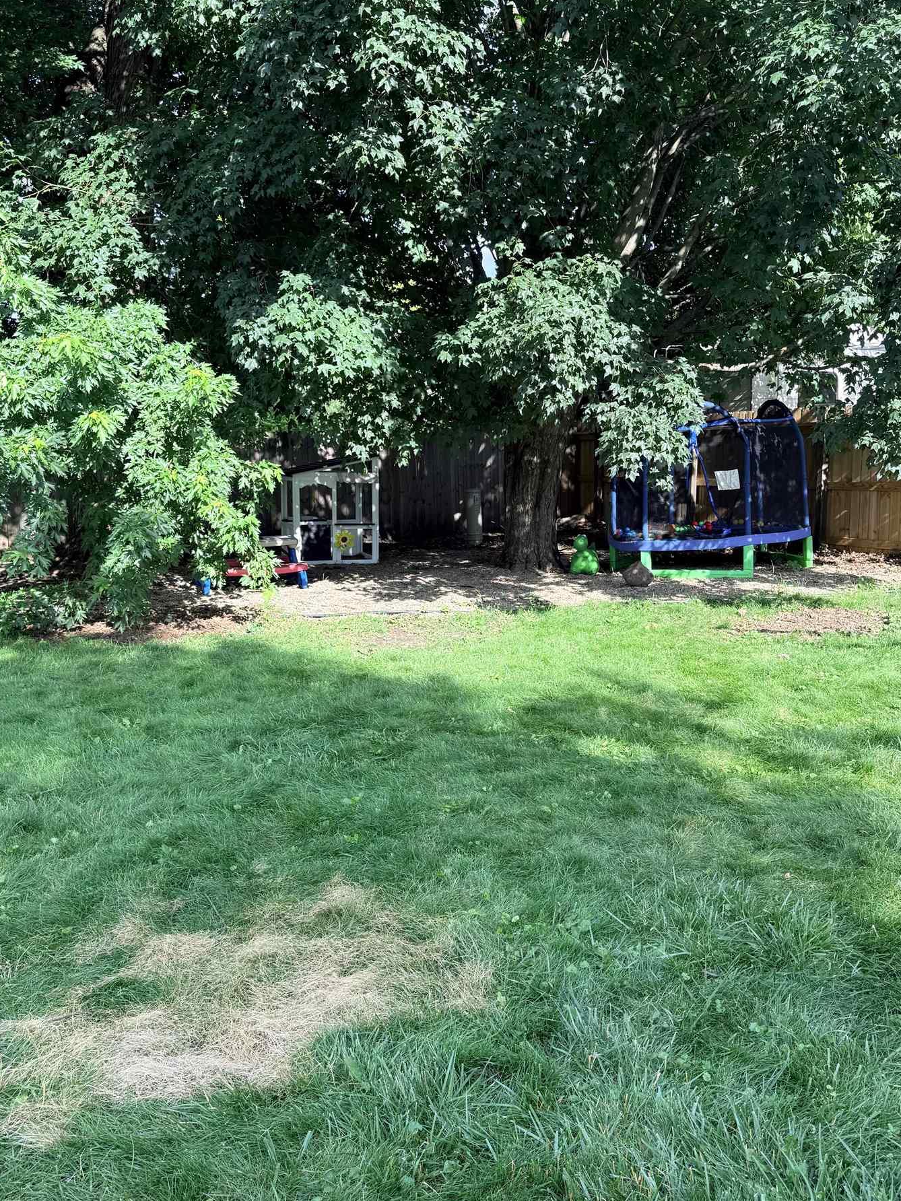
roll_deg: +0.3
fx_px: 1076
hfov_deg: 45.4
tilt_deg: -7.0
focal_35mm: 31
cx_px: 469
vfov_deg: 58.3
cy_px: 568
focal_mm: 6.76
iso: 80
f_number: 1.78
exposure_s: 1/909
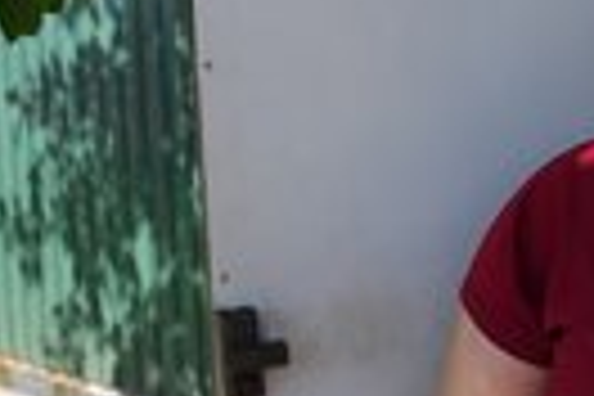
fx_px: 1501
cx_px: 752
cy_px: 277
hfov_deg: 20.6
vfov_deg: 15.0
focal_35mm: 91
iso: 100
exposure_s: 1/500
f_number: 4
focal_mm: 30
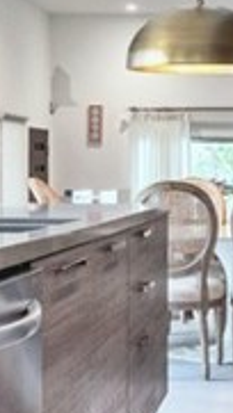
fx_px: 1042
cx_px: 254
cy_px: 201
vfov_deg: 22.4
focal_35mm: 95
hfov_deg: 12.5
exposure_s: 1/60
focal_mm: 16
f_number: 4
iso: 125
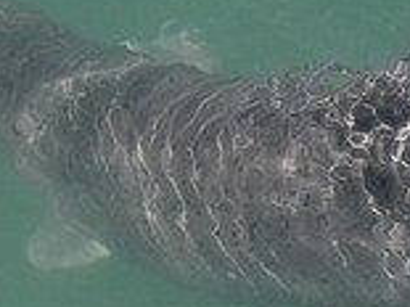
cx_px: 198
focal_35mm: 391
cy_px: 67
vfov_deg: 3.8
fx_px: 4628
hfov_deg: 5.1
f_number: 7.1
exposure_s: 1/1600
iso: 500
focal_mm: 70
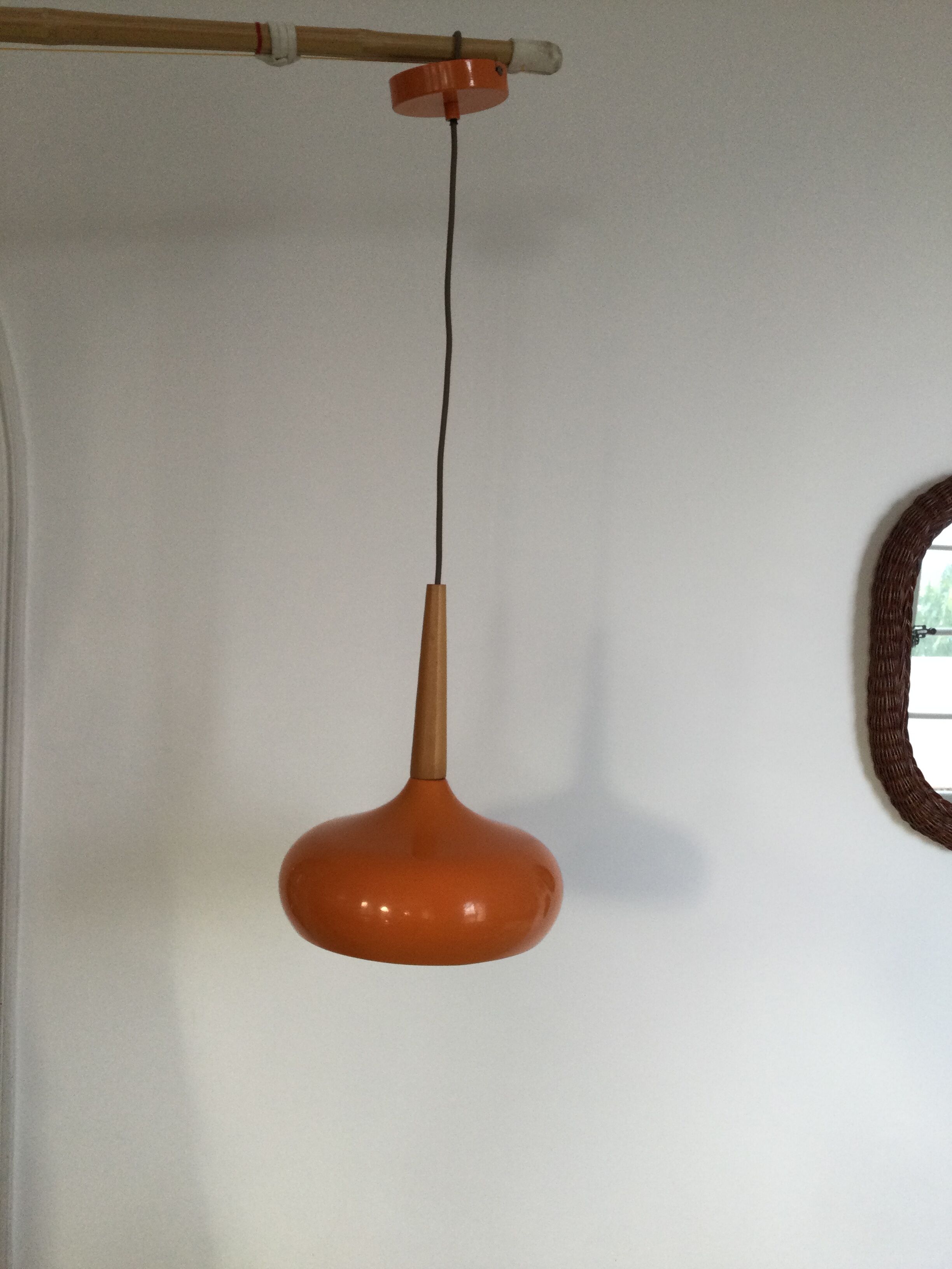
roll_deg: -1.1
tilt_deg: -3.3
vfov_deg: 58.4
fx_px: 1137
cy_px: 634
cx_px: 476
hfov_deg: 45.4
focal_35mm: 31
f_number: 2.4
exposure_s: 1/33
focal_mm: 3.3
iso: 25
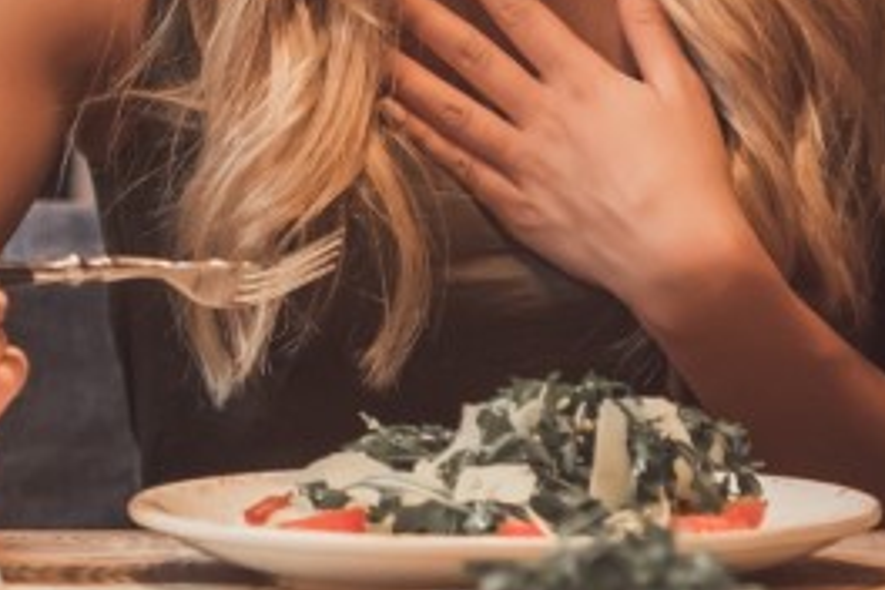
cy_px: -479
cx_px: 538
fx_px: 13913
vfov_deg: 2.4
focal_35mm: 566
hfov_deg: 3.6
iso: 800
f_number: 2.8
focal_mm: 130
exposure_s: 1/160
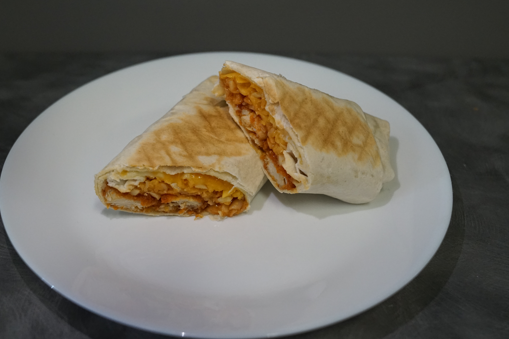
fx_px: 523
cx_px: 256
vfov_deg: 35.9
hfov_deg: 51.9
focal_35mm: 37
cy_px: 167
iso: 4000
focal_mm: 24
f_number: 3.5
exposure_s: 1/800
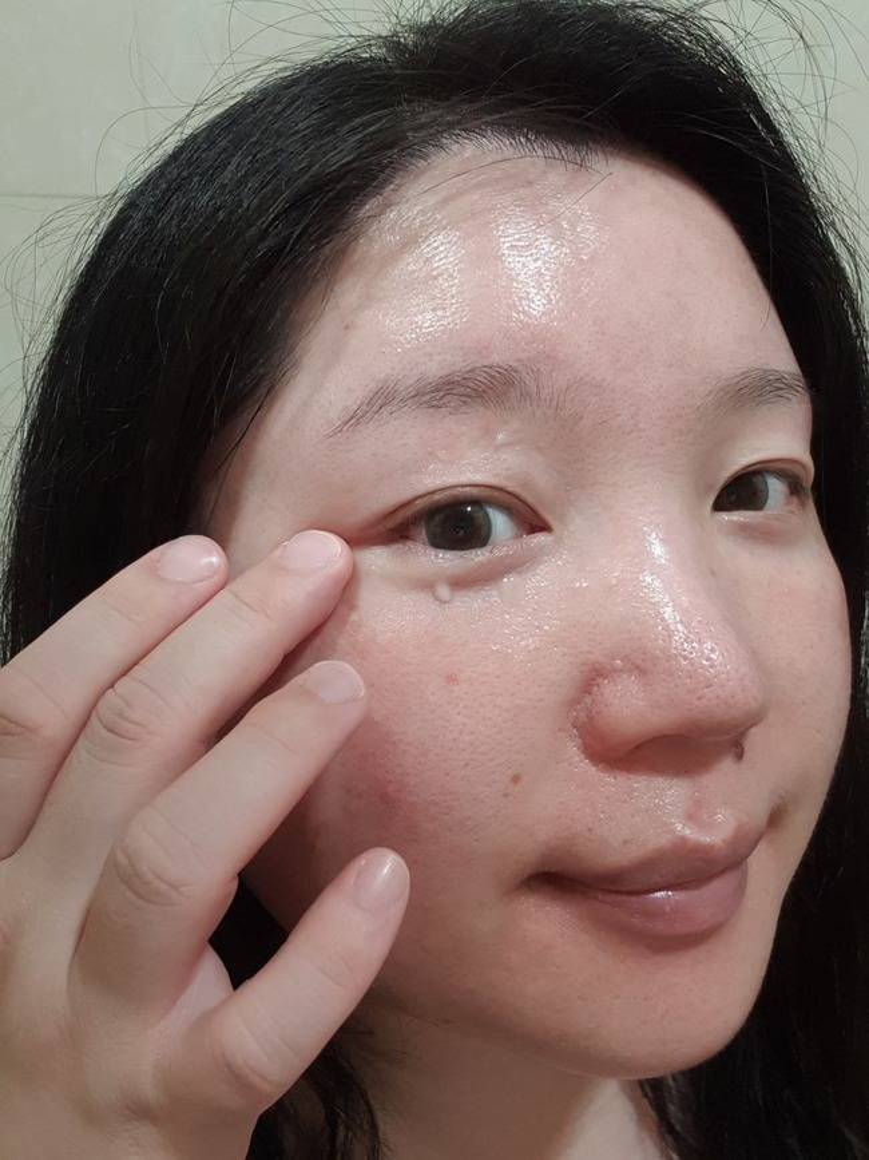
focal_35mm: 31
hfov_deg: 45.4
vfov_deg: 58.4
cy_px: 580
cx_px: 434
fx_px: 1038
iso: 200
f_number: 1.7
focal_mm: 2.92
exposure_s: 1/40
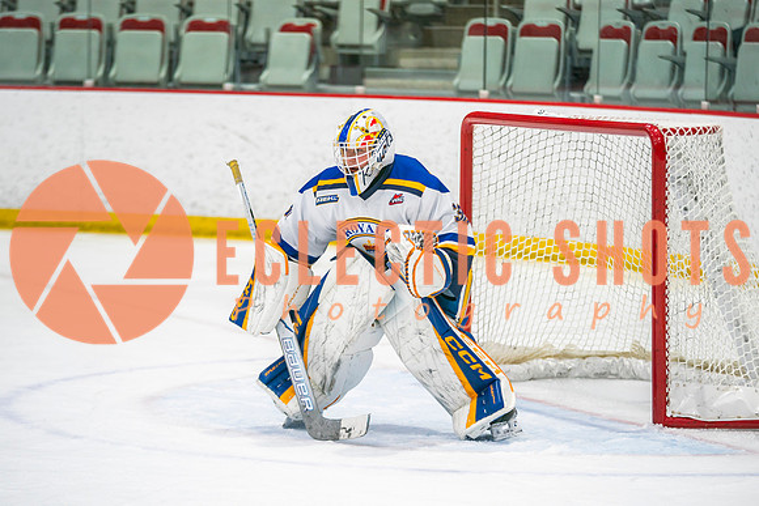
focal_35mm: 181
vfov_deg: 7.6
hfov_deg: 11.4
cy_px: 253
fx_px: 3812
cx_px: 378
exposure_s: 1/640
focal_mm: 150
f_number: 2.8
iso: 500
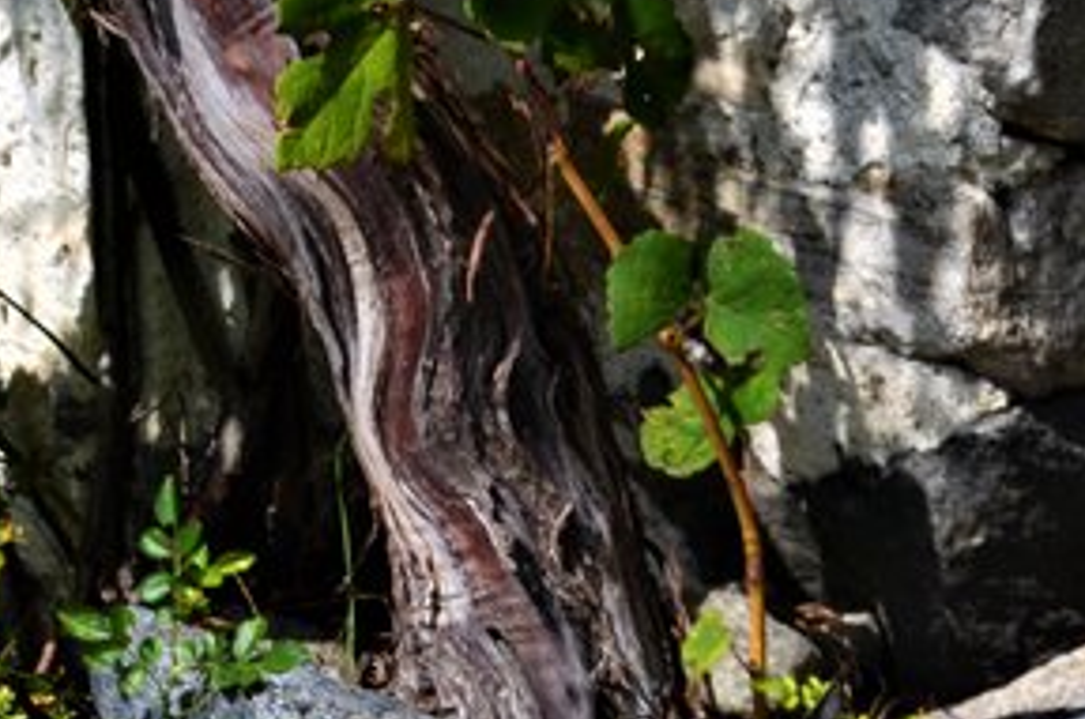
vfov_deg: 3.1
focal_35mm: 437
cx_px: 795
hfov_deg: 4.7
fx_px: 13160
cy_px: 817
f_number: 10
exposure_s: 1/250
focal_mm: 105
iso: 320
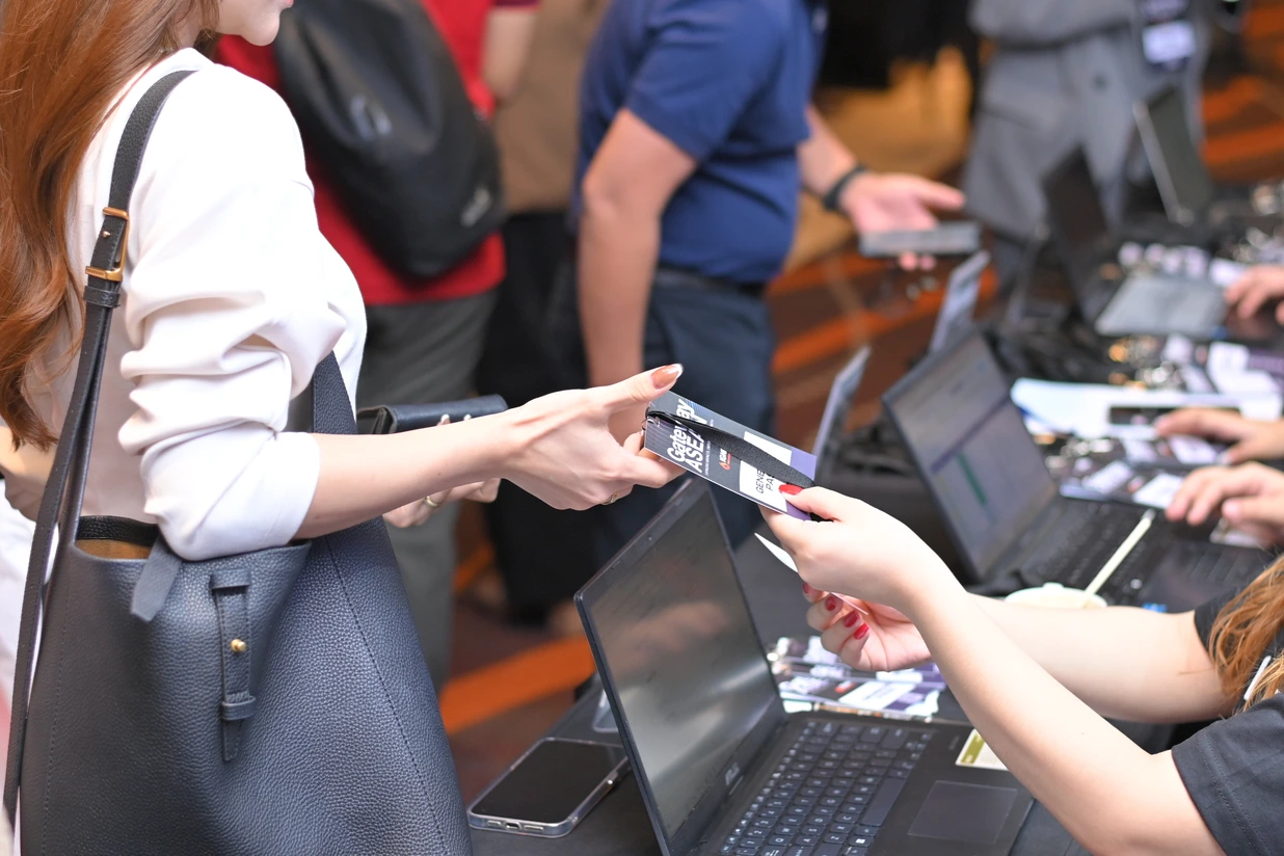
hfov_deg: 27.0
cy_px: 428
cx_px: 642
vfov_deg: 18.2
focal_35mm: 75
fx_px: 2675
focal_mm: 50
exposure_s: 1/200
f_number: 2.5
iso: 640
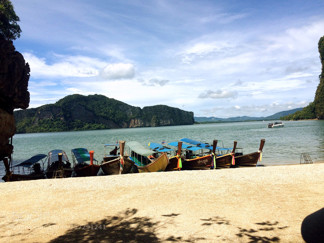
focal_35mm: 29
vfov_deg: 48.2
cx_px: 162
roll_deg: +3.1
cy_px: 122
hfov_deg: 61.7
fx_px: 271
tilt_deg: -0.2
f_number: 2.2
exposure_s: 1/3731
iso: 32
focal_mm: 4.15
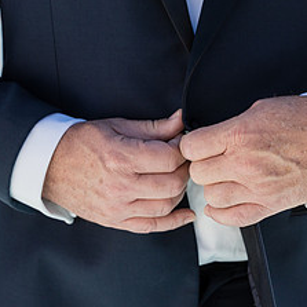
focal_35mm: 93
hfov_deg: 18.7
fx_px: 933
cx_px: 169
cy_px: 88
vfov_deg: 18.6
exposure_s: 1/2000
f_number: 4.5
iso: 320
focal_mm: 40.4
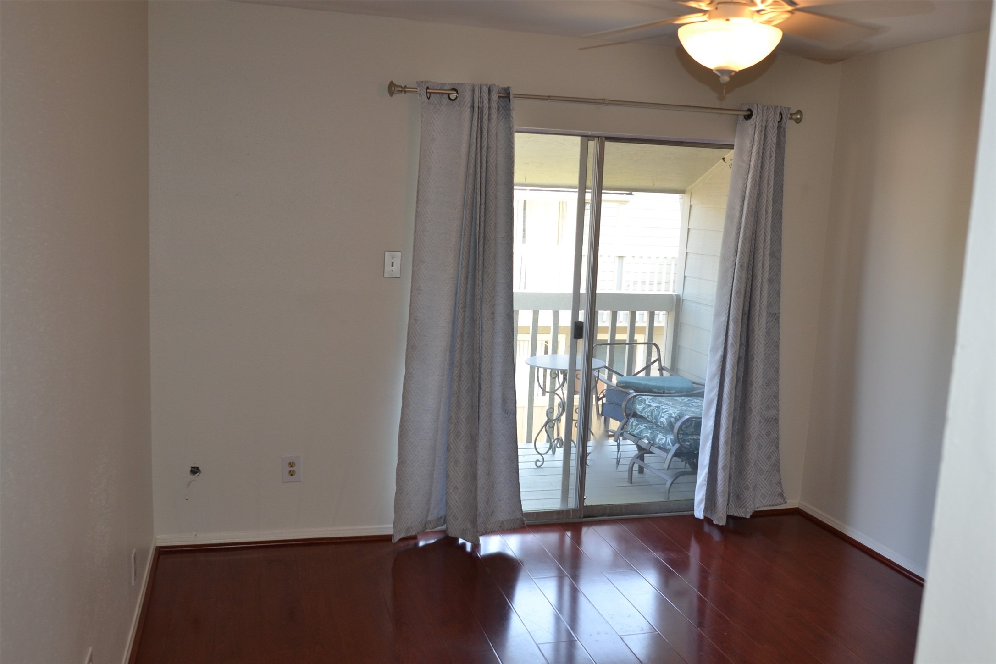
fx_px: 830
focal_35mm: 30
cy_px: 332
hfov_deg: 61.9
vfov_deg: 43.6
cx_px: 498
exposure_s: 1/80
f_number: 4
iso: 400
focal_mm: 20
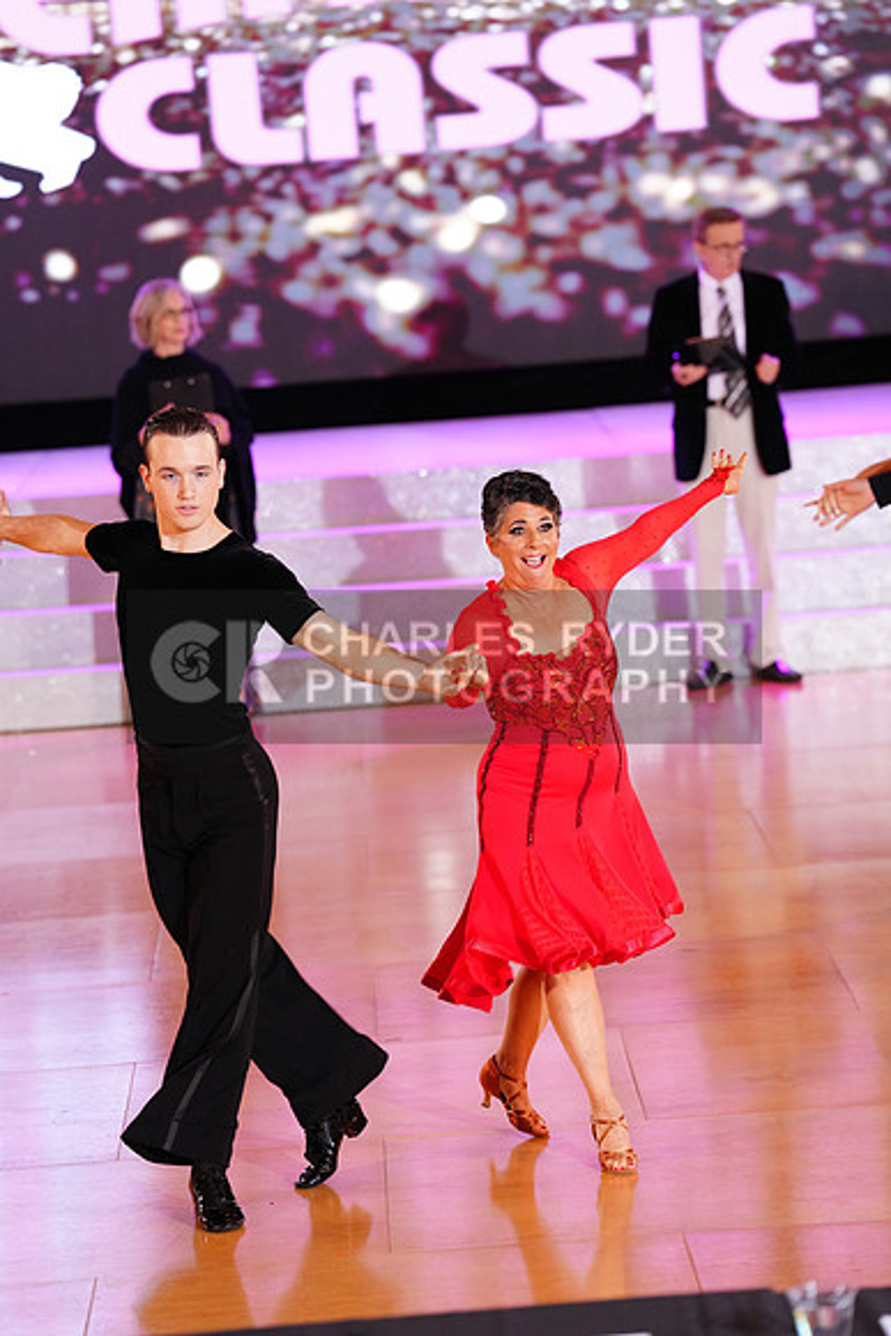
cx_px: 446
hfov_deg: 9.2
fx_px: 5565
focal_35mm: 150
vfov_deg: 13.7
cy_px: 668
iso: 2000
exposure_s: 1/160
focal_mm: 150
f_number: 3.5
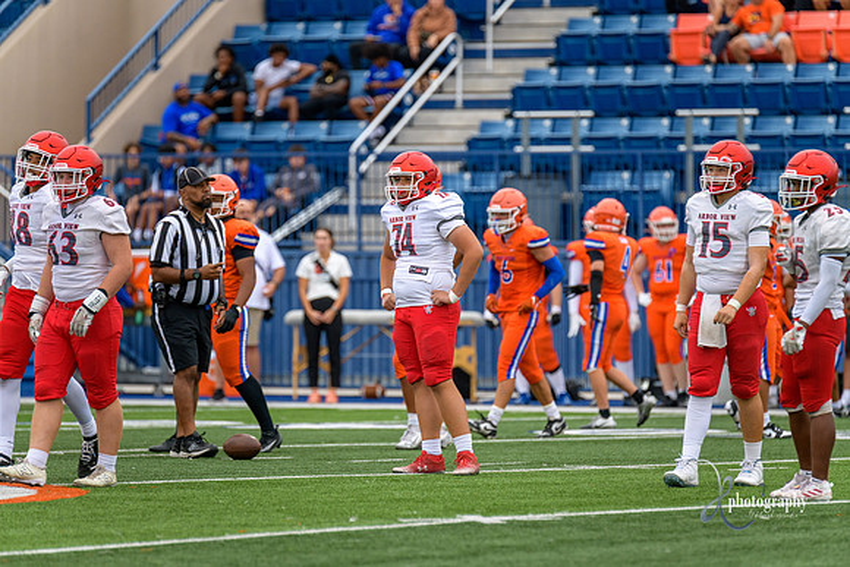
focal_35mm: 300
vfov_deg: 4.6
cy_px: 284
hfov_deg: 6.9
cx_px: 425
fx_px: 7085
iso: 220
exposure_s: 1/800
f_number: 3.5
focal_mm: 300
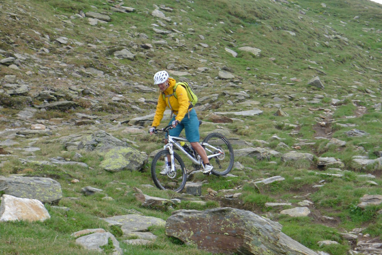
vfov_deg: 12.9
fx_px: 1125
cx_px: 191
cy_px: 128
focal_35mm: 106
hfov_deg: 19.3
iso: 80
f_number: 3.3
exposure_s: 1/160
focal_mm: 19.2
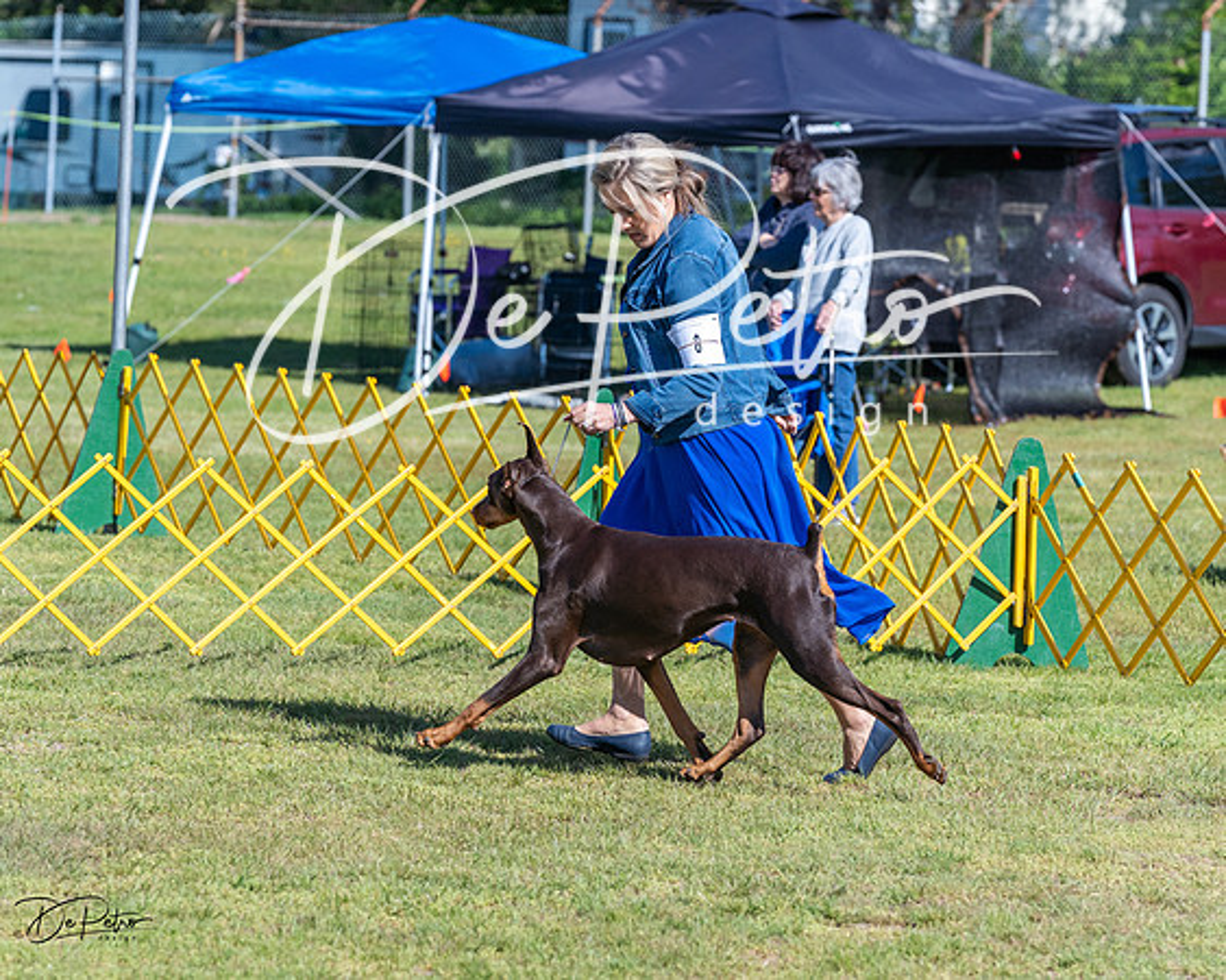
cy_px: 490
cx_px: 613
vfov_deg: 7.7
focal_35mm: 202
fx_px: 7312
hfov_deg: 9.6
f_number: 6.3
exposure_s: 1/2000
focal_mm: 179
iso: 640
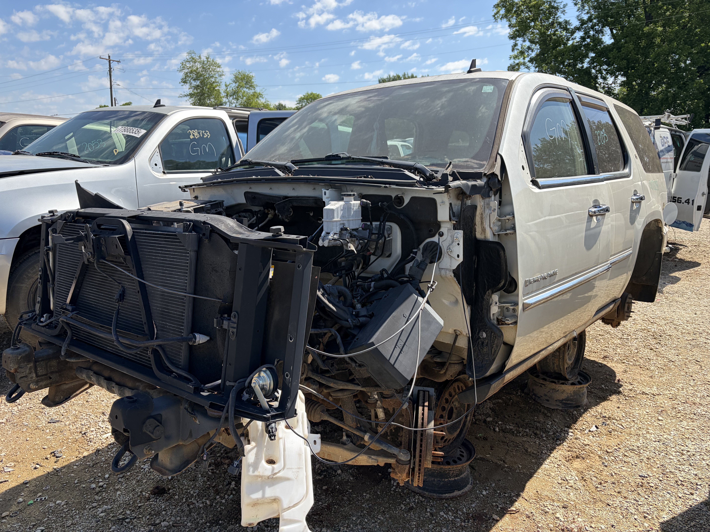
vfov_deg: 53.1
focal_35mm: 26
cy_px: 266
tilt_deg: -11.6
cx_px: 355
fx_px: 533
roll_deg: -1.3
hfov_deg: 67.3
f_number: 1.6
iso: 64
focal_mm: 5.96
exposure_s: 1/2451
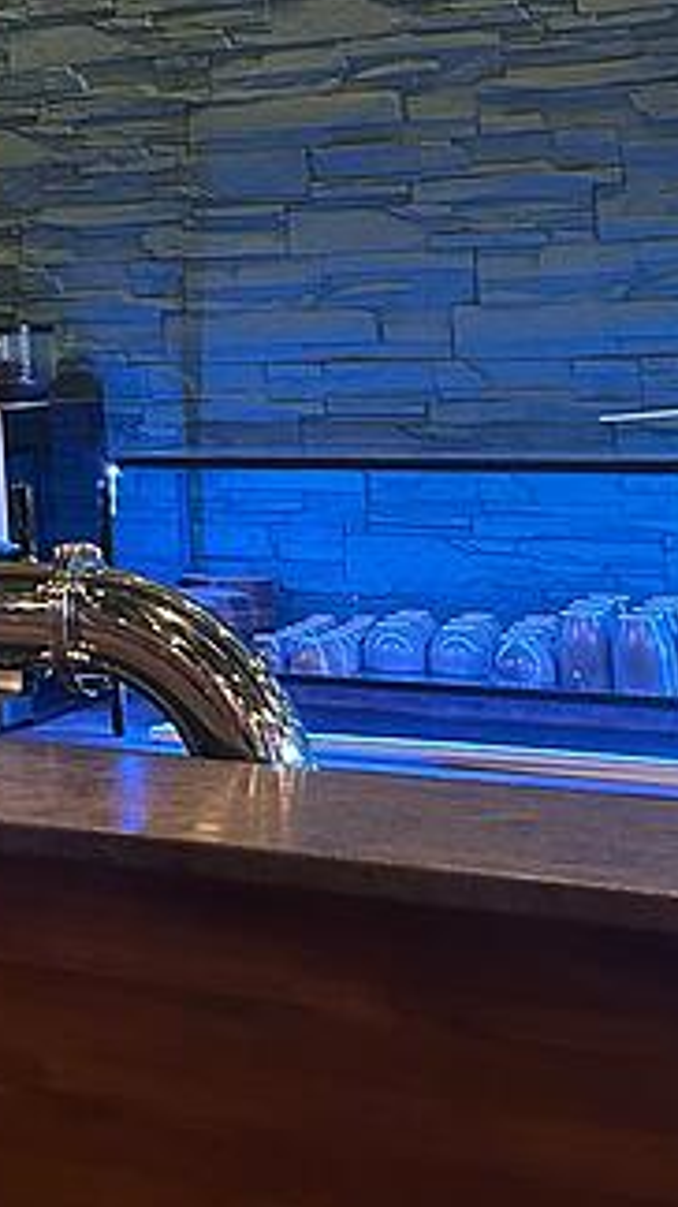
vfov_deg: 28.9
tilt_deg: +5.5
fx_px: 2240
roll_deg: +1.4
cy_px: 101
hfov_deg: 14.2
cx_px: -712
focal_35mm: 70
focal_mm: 5.7
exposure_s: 1/33
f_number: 1.5
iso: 500
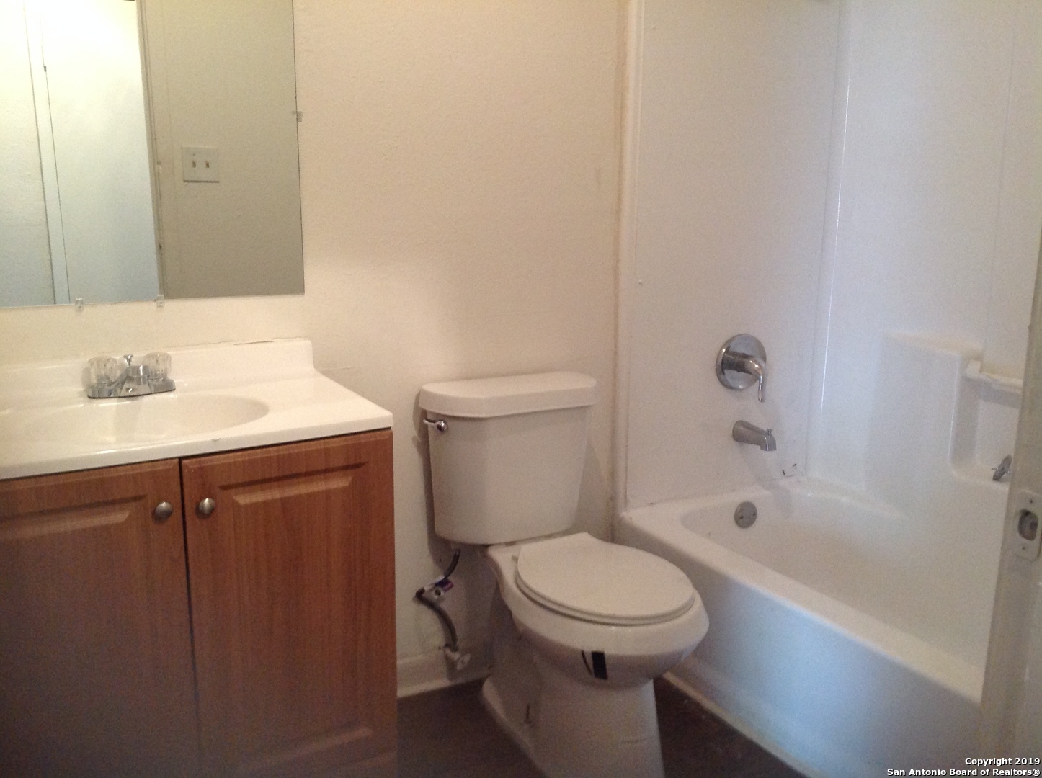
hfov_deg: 52.7
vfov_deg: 40.6
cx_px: 521
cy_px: 389
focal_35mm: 35
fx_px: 1052
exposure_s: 1/15
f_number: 2.4
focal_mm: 4.28
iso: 250
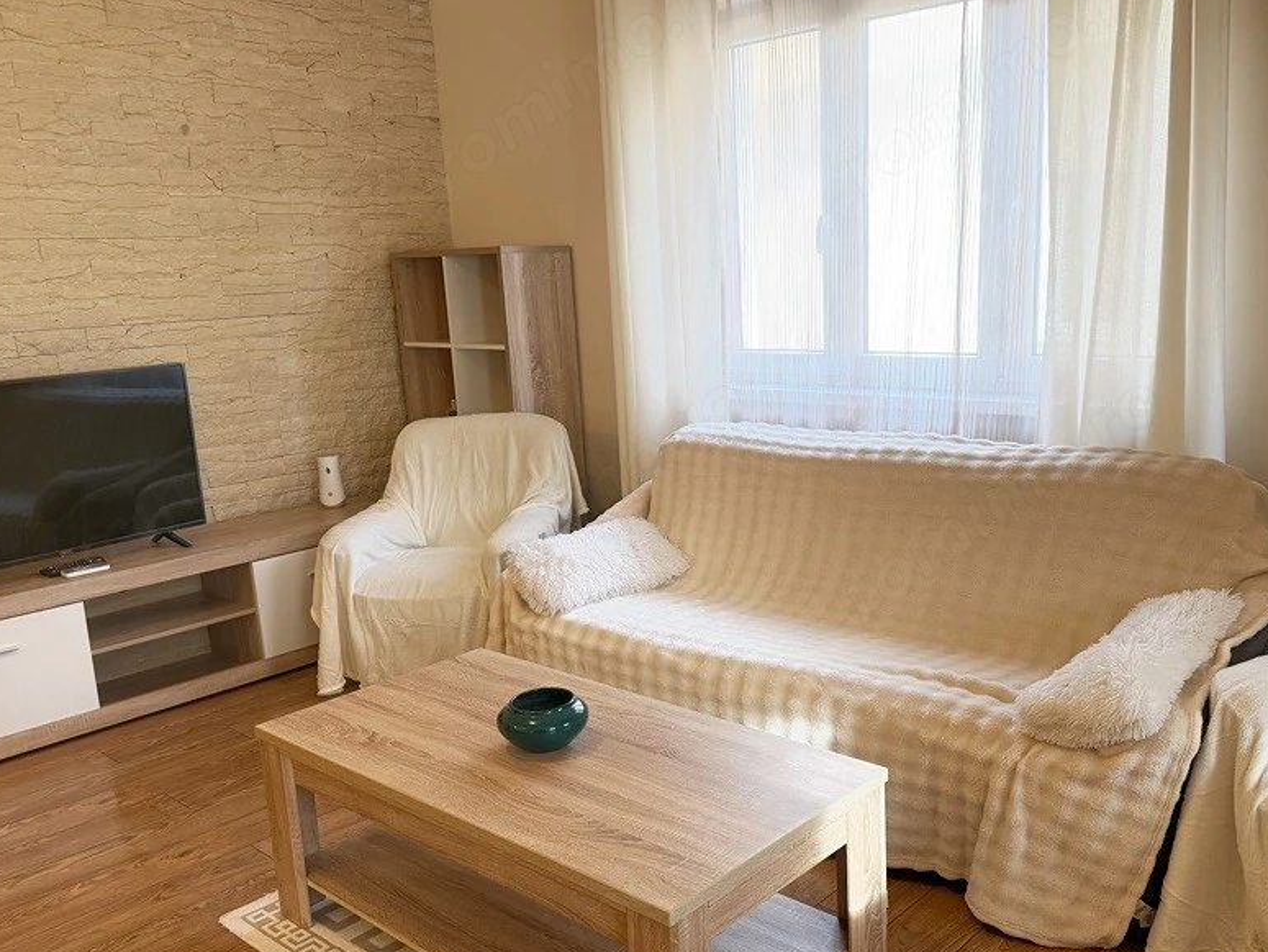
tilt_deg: -12.5
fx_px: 1136
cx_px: 703
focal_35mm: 31
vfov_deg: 45.4
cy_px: 510
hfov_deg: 58.2
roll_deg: +2.1
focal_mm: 6.76
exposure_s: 1/50
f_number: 1.78
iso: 320
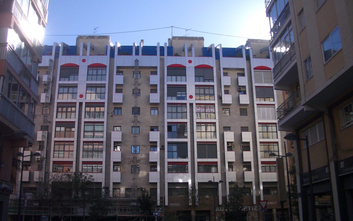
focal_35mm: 38
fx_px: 366
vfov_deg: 33.5
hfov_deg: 51.5
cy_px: 124
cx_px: 176
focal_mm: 5.8
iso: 50
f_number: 4.3
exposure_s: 1/400
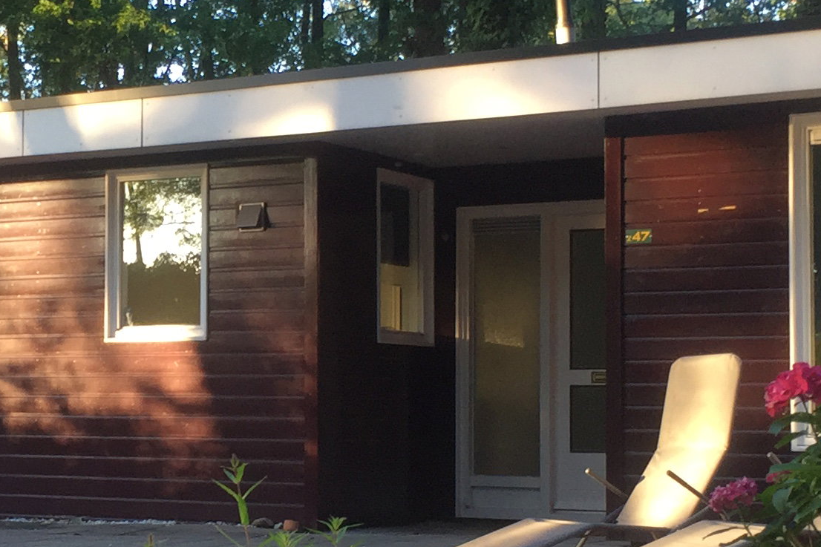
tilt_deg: +2.8
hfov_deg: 22.5
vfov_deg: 15.3
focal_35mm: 89
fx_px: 2029
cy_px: 329
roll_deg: -1.5
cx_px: 136
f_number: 2.2
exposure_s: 1/100
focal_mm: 4.15
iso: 50
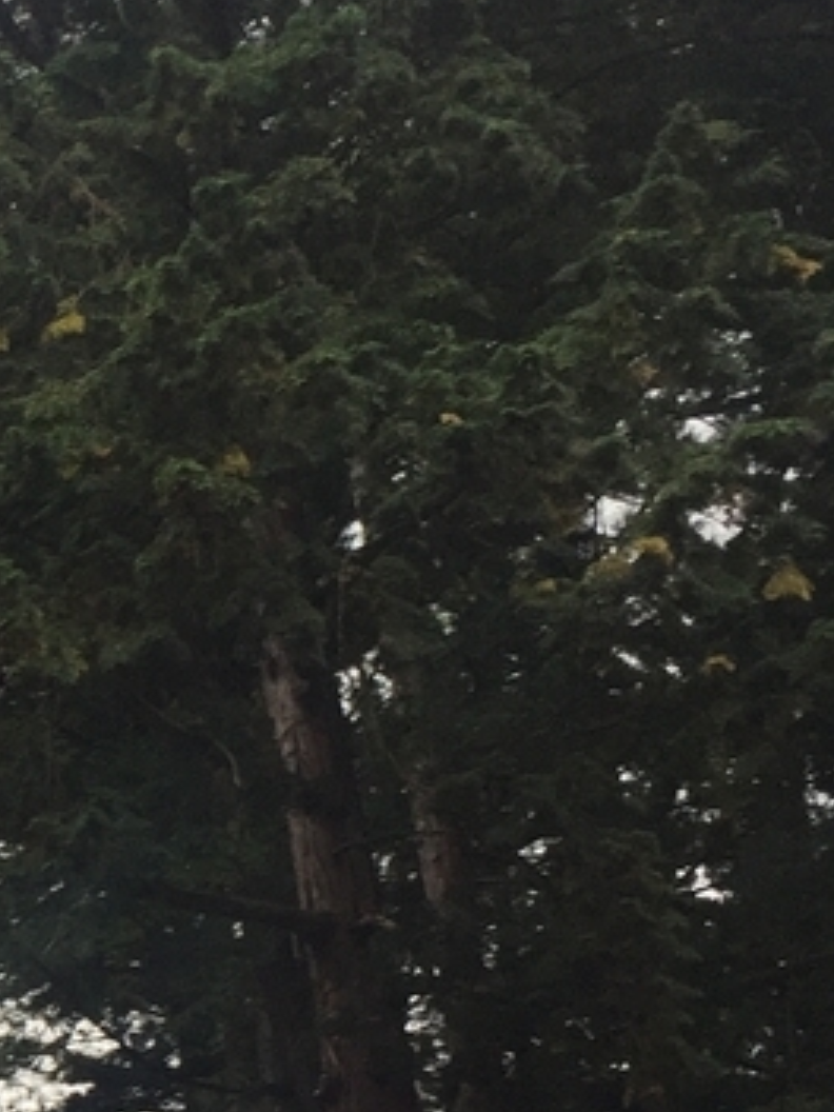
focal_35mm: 99
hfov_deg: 13.8
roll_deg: -0.6
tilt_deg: +29.7
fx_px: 3180
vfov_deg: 19.6
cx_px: -493
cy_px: 878
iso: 40
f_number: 2.2
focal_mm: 4.15
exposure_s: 1/60
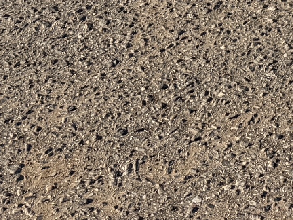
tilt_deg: -18.5
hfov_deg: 8.8
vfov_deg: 7.0
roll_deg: -1.1
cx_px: 841
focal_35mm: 189
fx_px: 1600
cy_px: -442
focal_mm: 6.76
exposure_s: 1/6173
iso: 80
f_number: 1.78
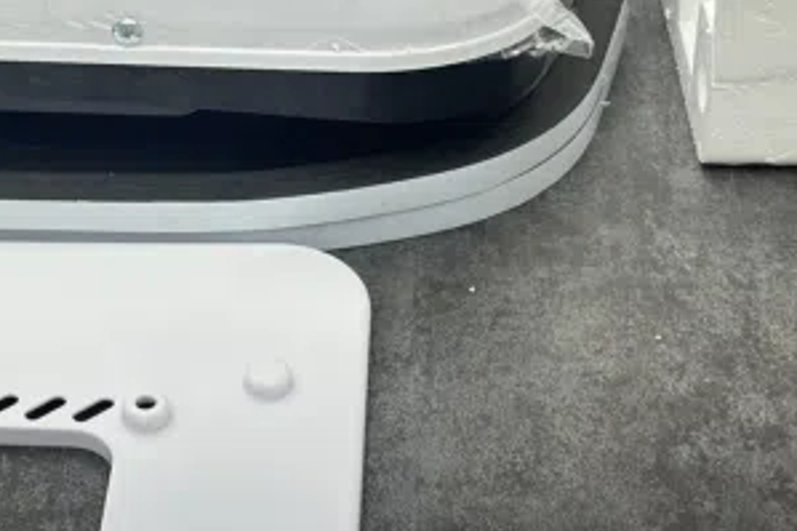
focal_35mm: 107
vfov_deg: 12.7
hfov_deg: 18.7
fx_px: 2367
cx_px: 61
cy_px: 43
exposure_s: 1/181
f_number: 1.78
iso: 80
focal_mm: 6.86
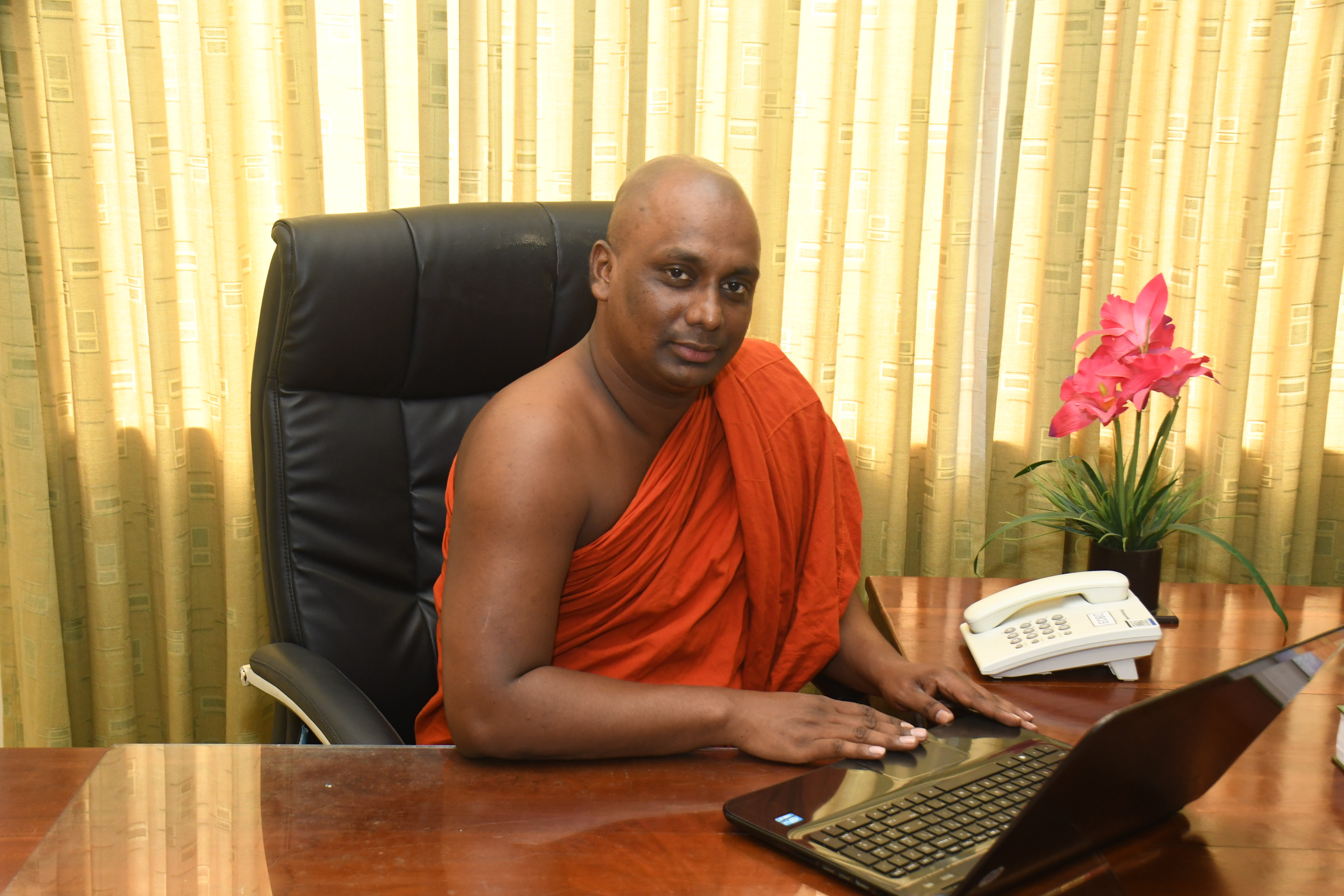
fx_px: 1792
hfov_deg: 41.1
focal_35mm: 48
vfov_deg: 28.1
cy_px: 448
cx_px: 672
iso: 1250
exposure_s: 1/80
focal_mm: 32
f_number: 6.3
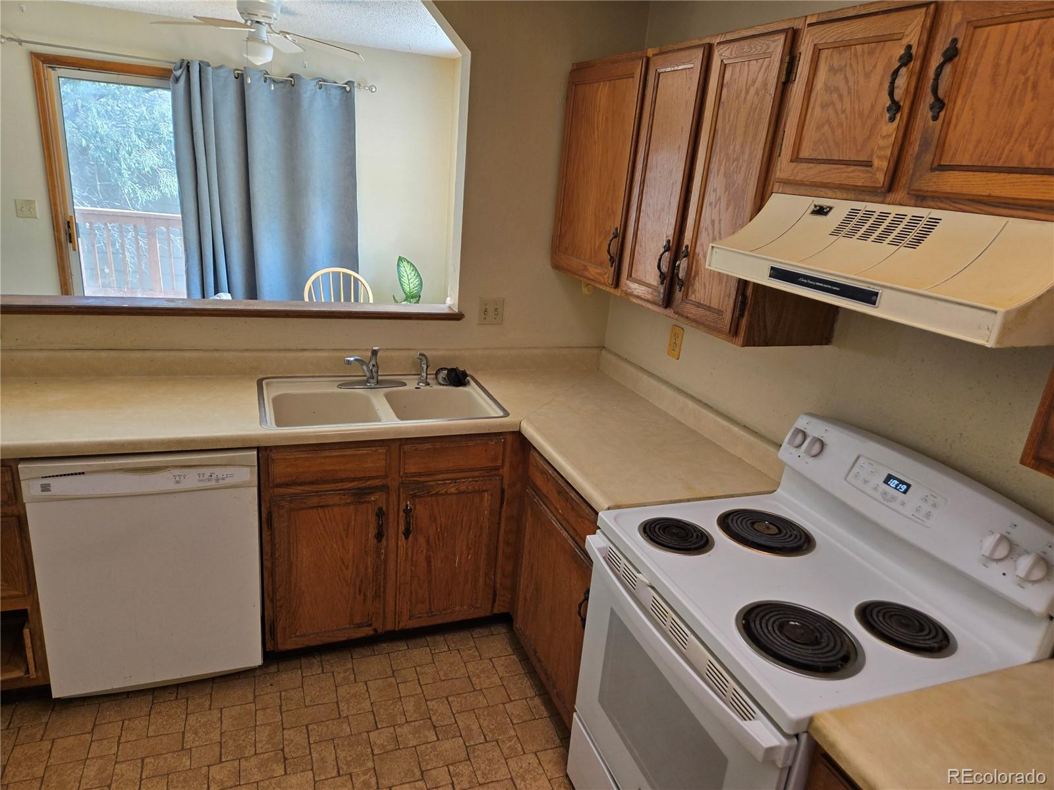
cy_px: 395
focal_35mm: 23
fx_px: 700
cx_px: 527
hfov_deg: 73.9
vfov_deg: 58.9
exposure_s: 1/120
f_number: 1.8
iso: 80
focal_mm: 5.4
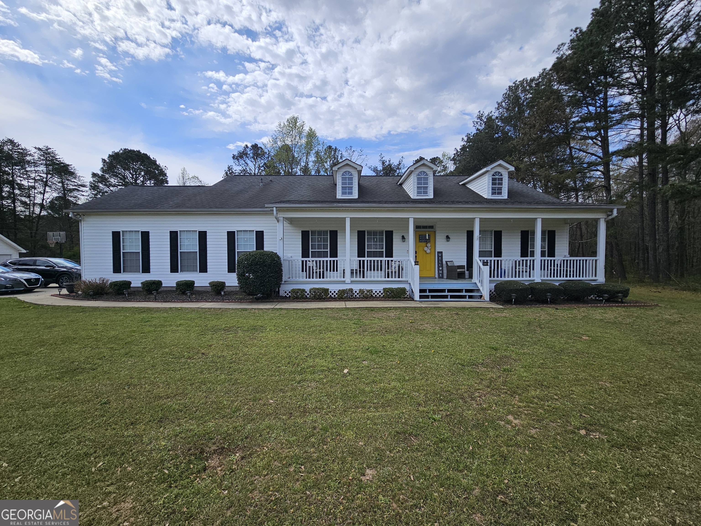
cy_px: 263
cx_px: 350
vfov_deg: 89.9
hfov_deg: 106.2
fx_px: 263
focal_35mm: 13
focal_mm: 2.2
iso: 50
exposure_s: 1/2812
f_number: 2.2
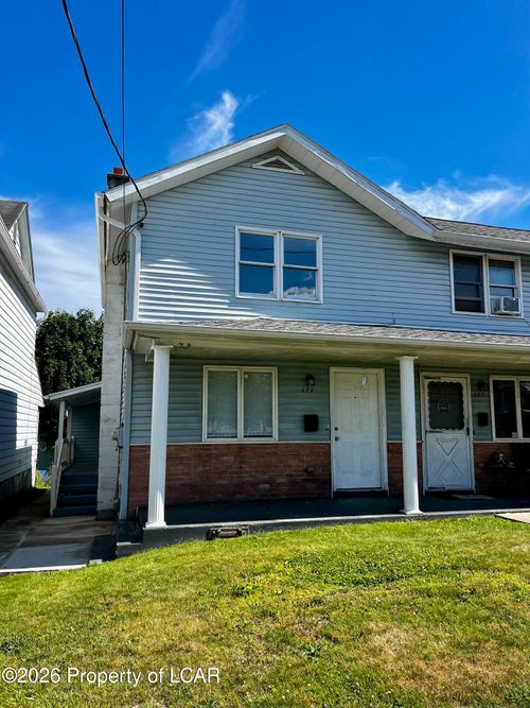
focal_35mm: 26
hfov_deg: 53.0
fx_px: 531
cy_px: 354
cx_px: 265
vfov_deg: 67.3
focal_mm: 5.1
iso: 50
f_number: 1.6
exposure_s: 1/2410
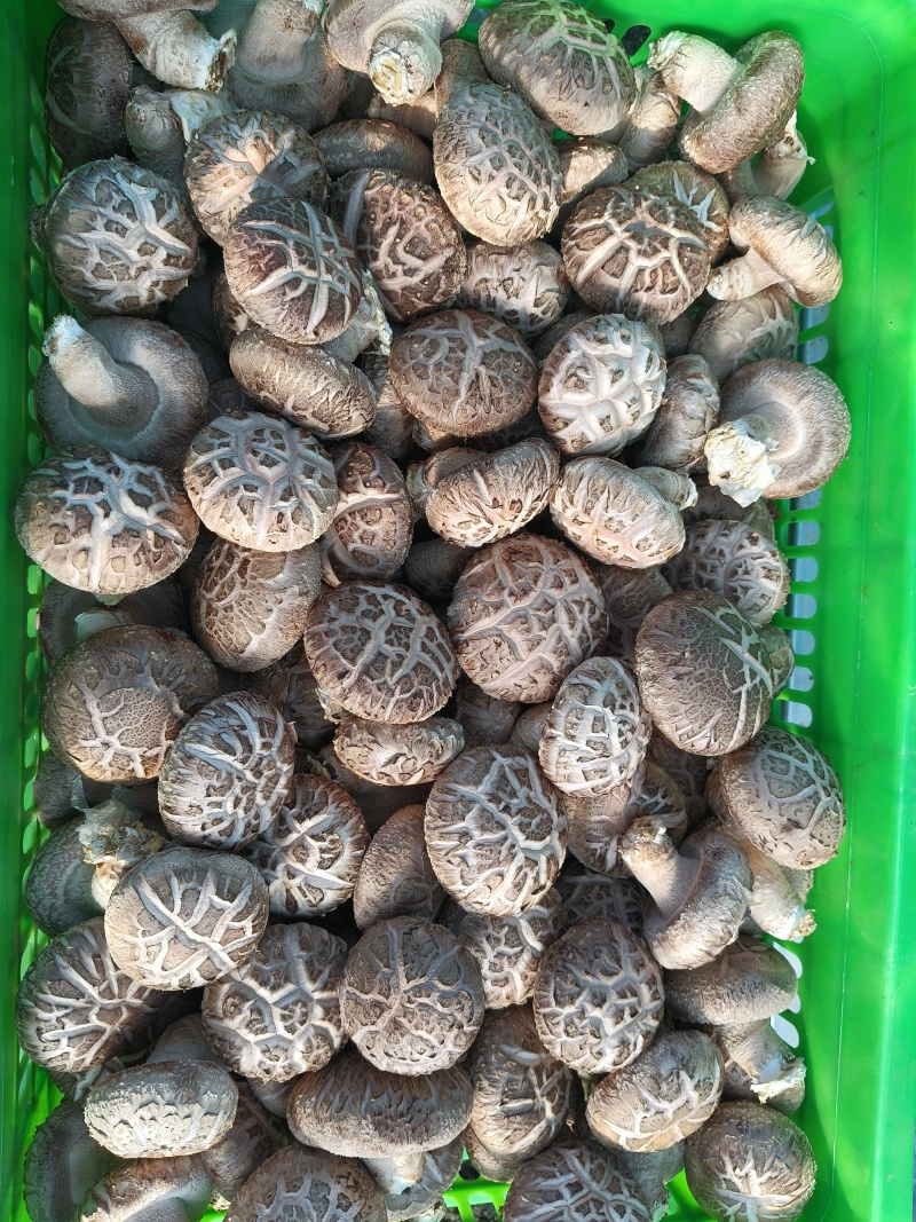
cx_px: 458
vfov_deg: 67.3
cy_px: 611
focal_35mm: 26
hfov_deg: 53.1
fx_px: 918
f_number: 1.8
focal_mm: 4.84
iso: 125
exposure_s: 1/100
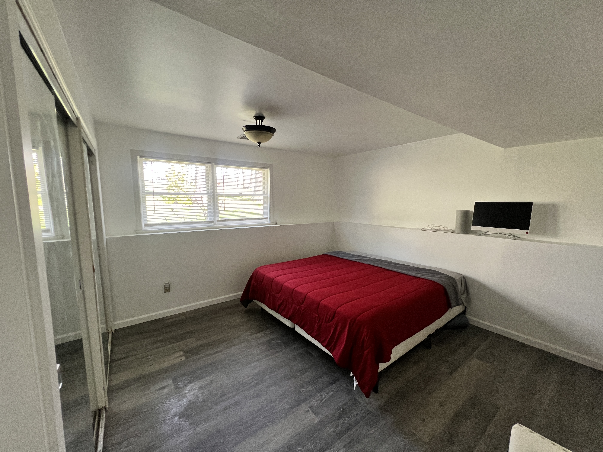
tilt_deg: -6.9
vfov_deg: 89.9
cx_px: 302
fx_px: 226
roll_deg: +0.2
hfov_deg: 106.2
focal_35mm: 13
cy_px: 226
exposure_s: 1/60
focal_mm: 1.57
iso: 160
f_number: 1.8
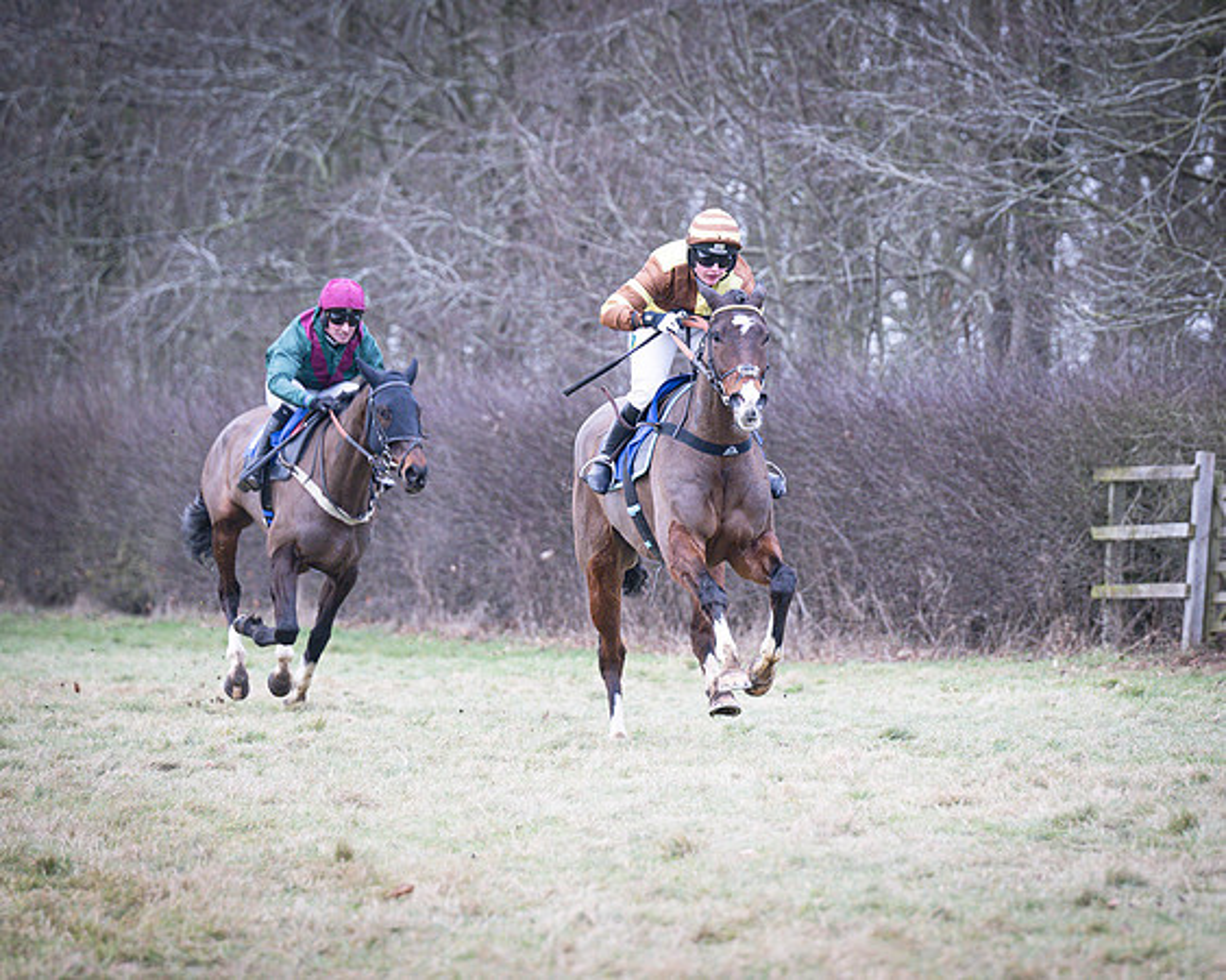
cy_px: 514
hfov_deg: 8.4
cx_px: 761
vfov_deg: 6.7
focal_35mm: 229
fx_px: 8309
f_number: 2.8
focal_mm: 110
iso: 400
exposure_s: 1/1250
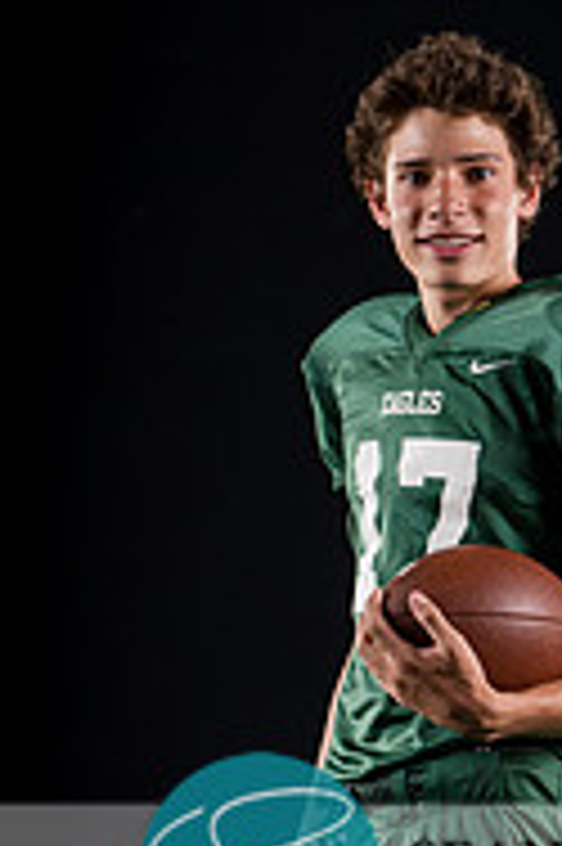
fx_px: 5348
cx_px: 531
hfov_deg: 6.0
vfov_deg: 9.0
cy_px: 832
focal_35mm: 228
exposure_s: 1/160
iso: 200
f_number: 4
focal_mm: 95
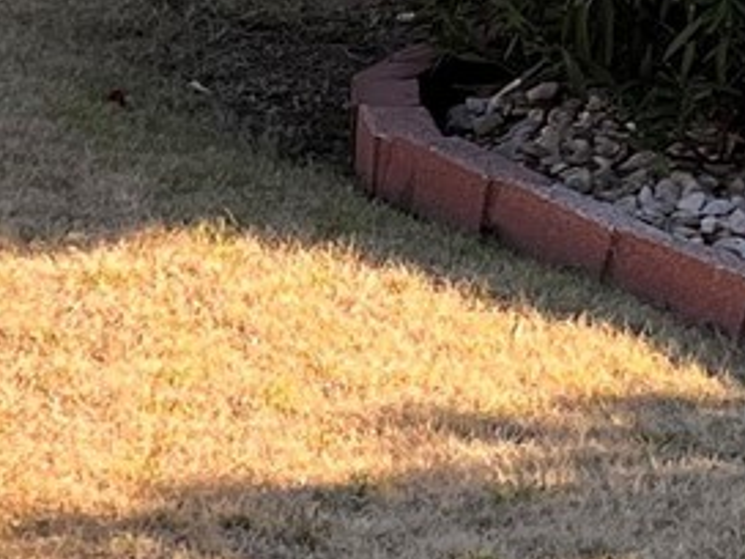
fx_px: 4218
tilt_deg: -17.0
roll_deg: +3.3
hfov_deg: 9.4
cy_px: 351
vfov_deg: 7.6
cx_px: -792
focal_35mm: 196
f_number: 1.5
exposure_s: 1/1808
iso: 50
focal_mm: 5.7
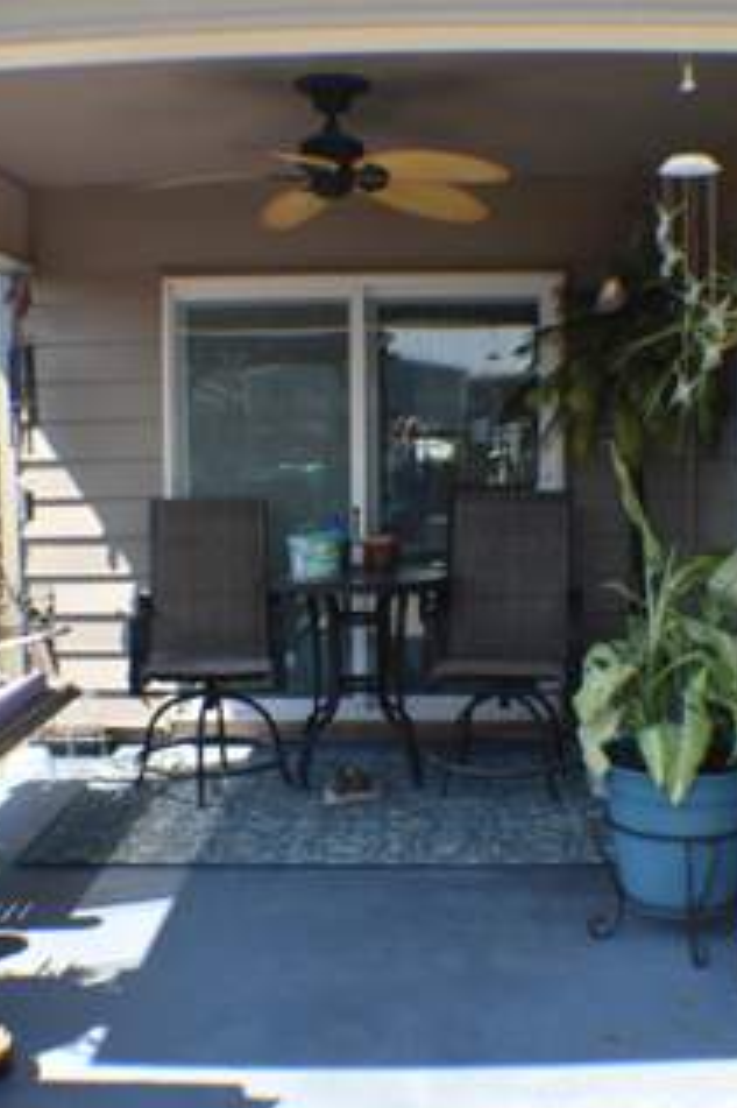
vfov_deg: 39.6
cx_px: 363
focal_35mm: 50
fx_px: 1537
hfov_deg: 27.0
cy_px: 556
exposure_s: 1/250
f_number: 8
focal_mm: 22
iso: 280
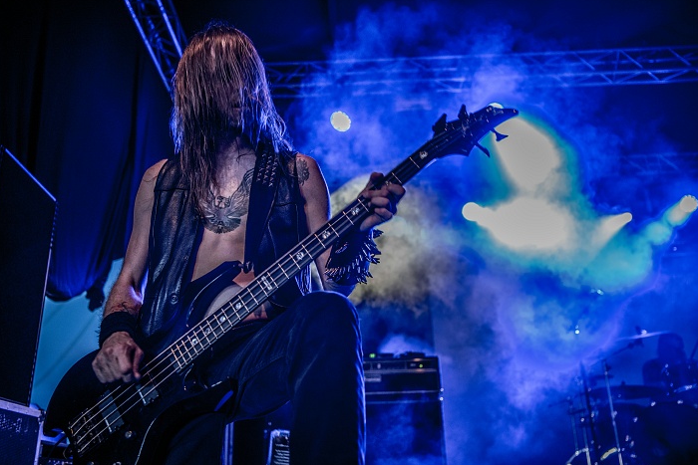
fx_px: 679
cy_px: 232
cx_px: 350
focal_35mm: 35
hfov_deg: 54.4
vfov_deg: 37.9
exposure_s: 1/125
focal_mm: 34
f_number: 2.8
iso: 1250
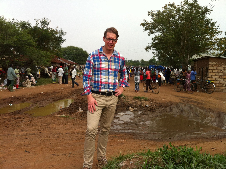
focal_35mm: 35
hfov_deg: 52.7
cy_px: 84
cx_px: 113
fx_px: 228
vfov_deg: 40.6
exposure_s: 1/754
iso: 80
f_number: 2.8
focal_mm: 3.85
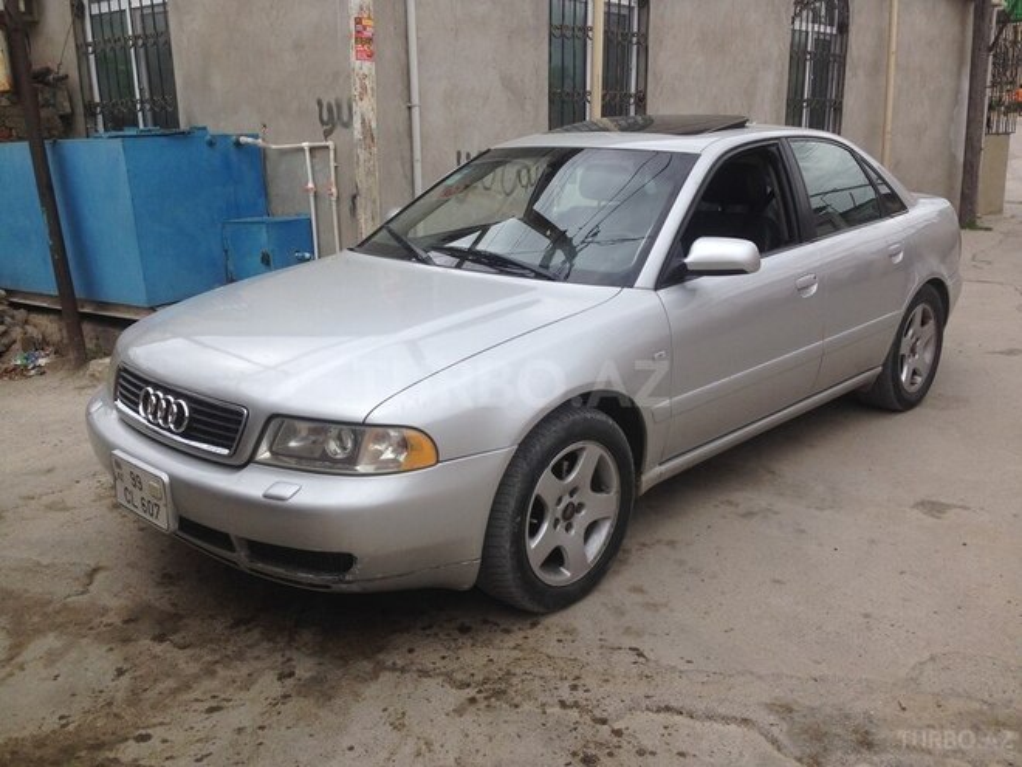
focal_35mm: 33
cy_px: 384
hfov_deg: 55.4
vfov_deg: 42.9
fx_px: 974
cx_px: 511
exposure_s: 1/224
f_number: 2.4
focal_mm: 4.12
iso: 50
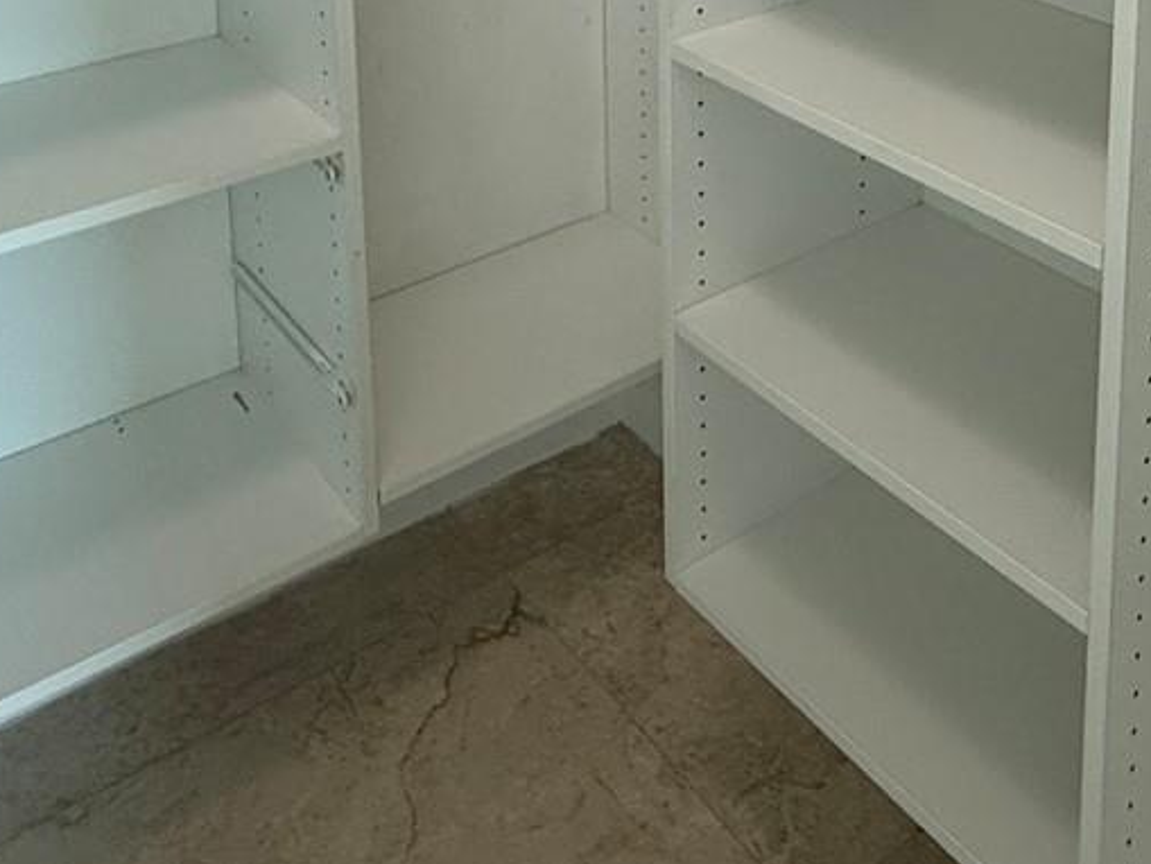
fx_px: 1463
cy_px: -278
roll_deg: -0.2
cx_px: 798
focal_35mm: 44
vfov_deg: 27.2
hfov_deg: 42.2
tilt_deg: -8.8
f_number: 2.2
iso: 125
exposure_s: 1/99
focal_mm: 2.22
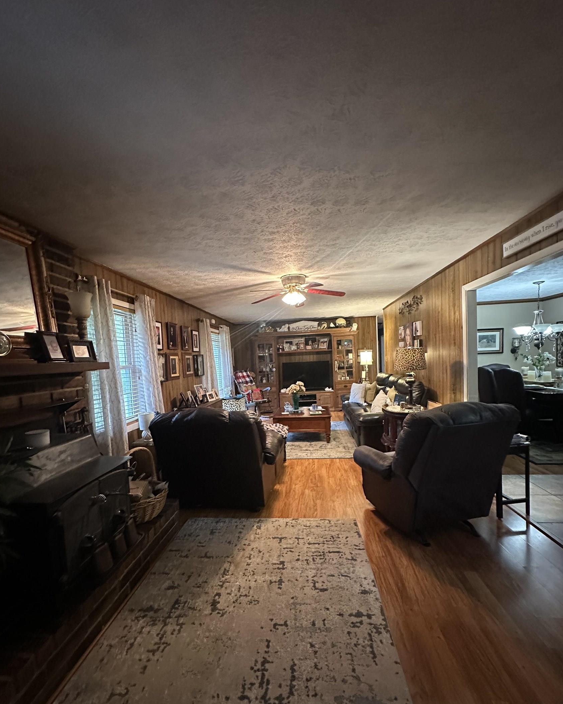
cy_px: 379
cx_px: 276
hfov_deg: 84.0
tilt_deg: -4.2
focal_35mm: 15
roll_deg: +2.2
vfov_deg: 96.6
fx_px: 312
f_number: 2.2
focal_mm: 2.22
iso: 800
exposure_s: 1/60
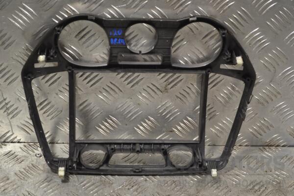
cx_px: 147
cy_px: 98
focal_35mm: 78
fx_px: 637
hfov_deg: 26.0
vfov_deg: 17.5
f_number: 5.6
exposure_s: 1/60
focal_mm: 52
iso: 450
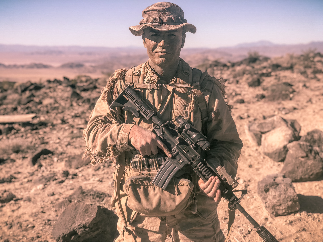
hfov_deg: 36.8
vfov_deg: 28.0
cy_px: 121
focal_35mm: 52
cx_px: 162
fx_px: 485
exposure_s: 1/800
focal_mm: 6
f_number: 2.4
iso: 16
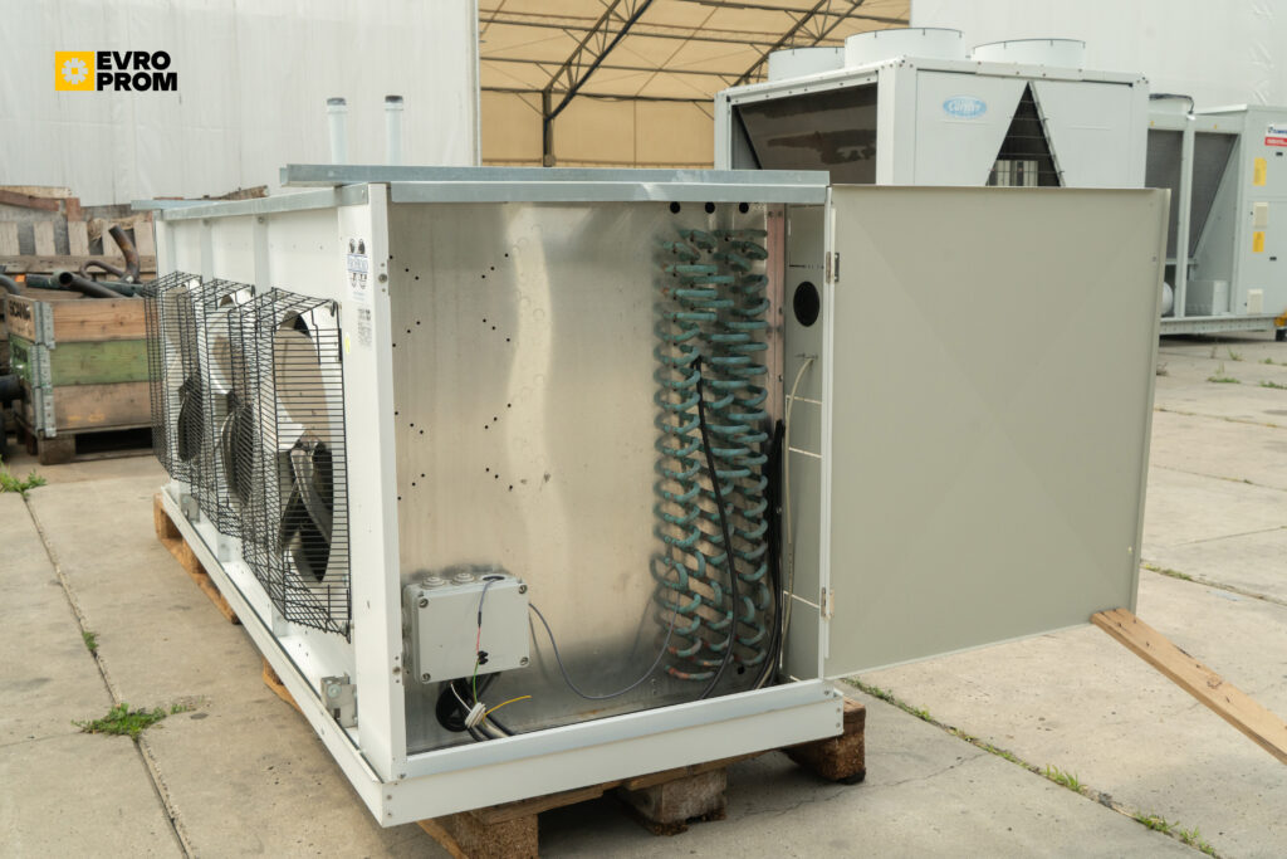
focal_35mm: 35
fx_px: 1251
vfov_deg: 37.9
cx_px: 644
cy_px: 430
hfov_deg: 54.4
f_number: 9
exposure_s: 1/80
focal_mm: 35
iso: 640
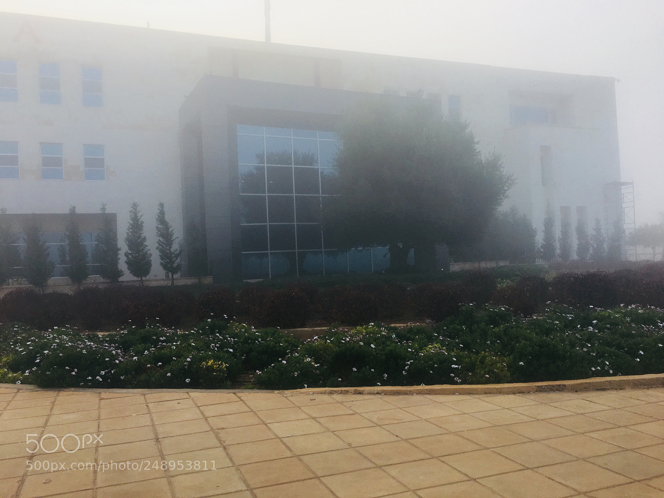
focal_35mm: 29
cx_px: 332
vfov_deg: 48.2
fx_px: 556
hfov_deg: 61.7
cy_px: 249
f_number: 2.2
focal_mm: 4.15
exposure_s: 1/386
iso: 25
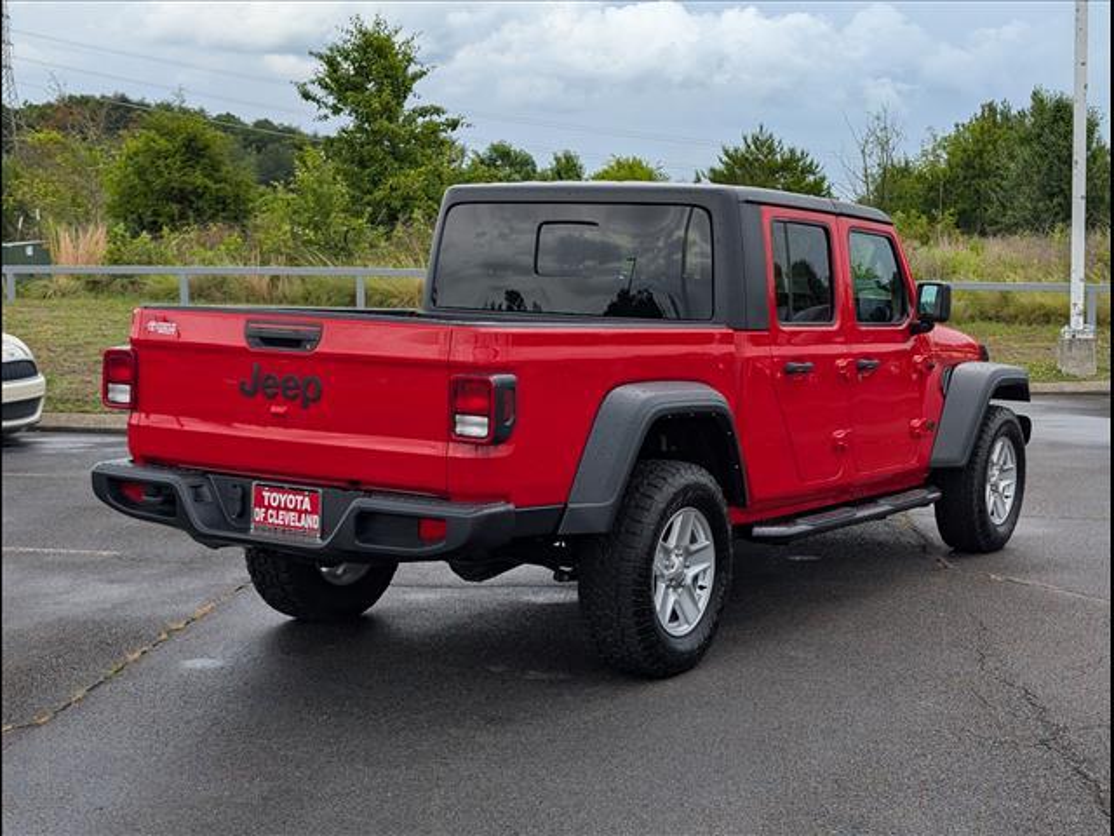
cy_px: 418
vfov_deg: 29.7
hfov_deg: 38.9
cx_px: 557
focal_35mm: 49
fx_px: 1577
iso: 22
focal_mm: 6.9
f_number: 1.68
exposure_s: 1/909
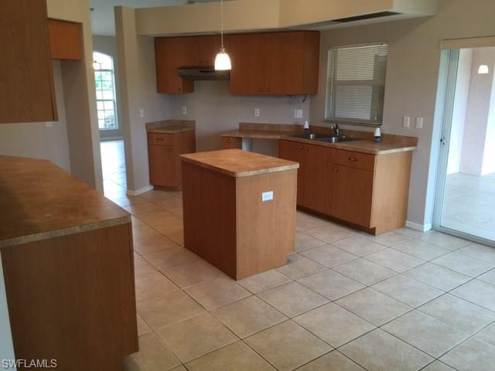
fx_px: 415
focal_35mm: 29
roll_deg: -1.8
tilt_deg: -14.5
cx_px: 248
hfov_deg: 61.7
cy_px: 186
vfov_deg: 48.2
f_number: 2.2
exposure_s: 1/15
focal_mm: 4.15
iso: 32
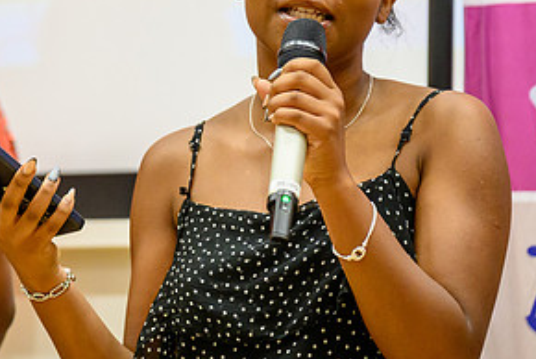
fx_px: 4710
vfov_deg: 4.4
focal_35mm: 316
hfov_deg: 6.5
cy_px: 40
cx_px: 100
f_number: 3.2
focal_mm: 150
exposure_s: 1/320
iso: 4000
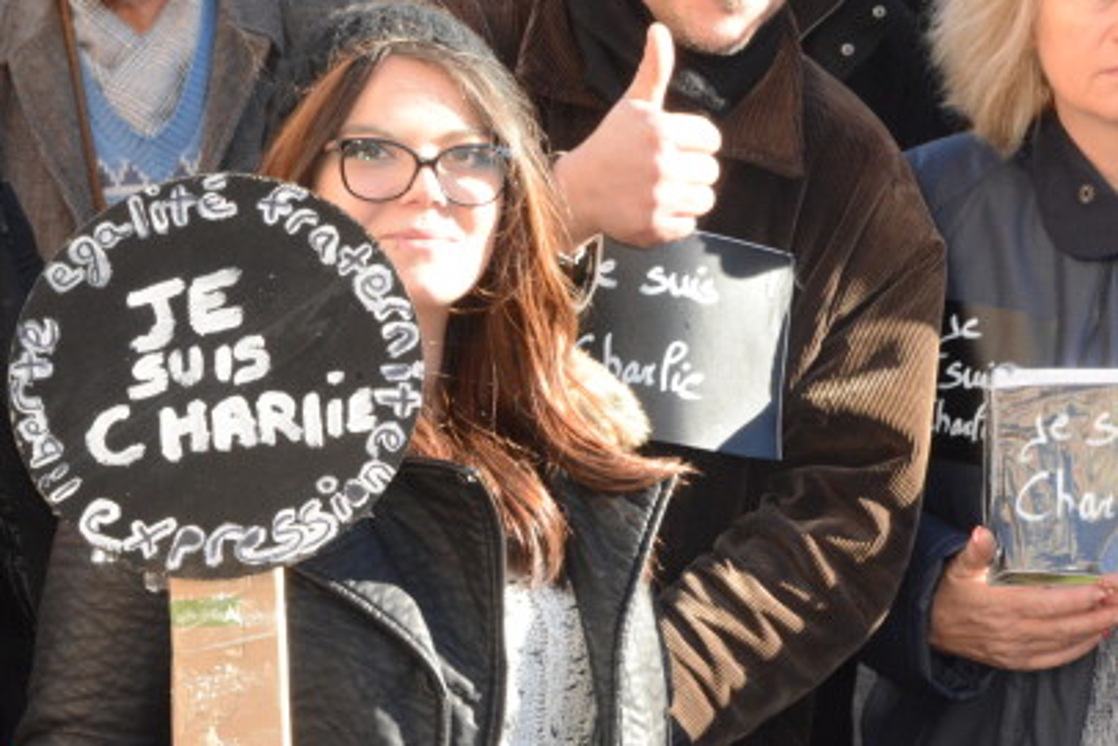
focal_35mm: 310
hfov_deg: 6.6
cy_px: 208
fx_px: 9630
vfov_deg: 4.4
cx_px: 675
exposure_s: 1/250
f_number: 20
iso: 6400
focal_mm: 180
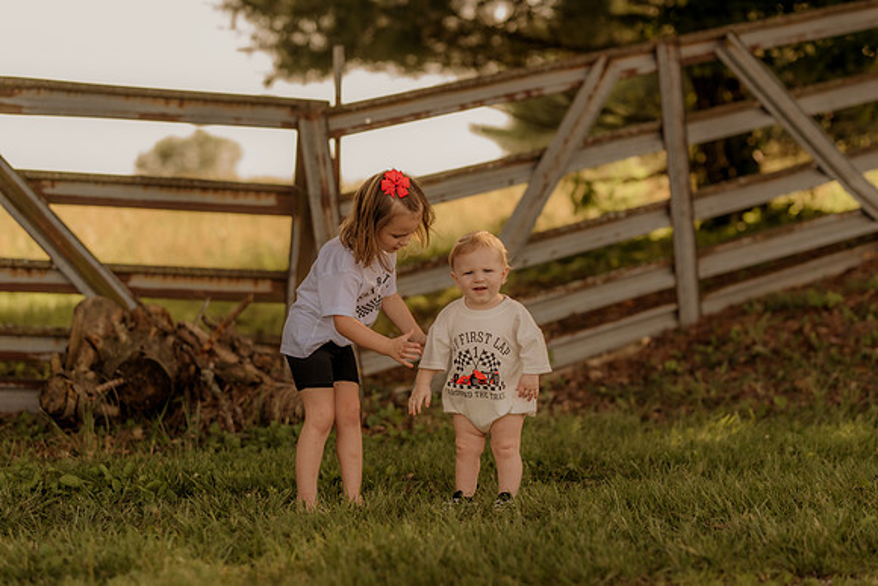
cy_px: 293
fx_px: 2073
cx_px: 439
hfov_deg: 23.9
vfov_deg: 16.1
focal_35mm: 85
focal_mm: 85
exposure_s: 1/1250
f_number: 2
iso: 250
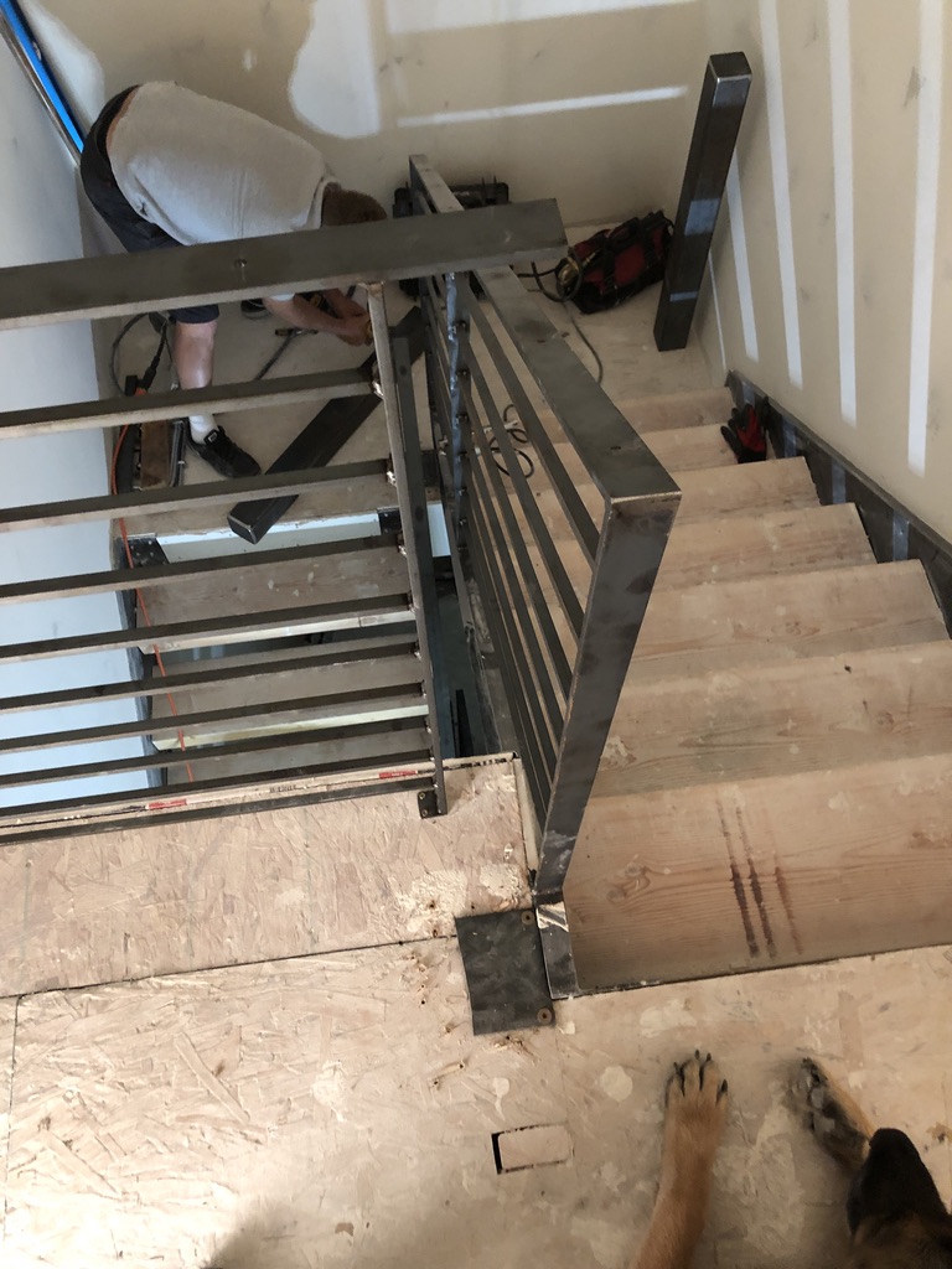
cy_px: 634
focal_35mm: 28
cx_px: 476
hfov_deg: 49.7
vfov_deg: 63.4
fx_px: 1027
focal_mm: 4
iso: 100
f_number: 1.8
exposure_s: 1/9
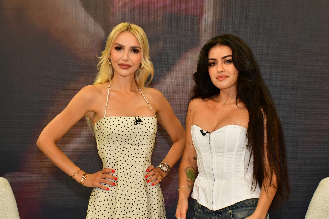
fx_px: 658
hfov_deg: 28.1
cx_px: 164
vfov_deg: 18.9
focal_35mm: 72
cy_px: 110
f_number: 13
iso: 2000
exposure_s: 1/100
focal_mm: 48
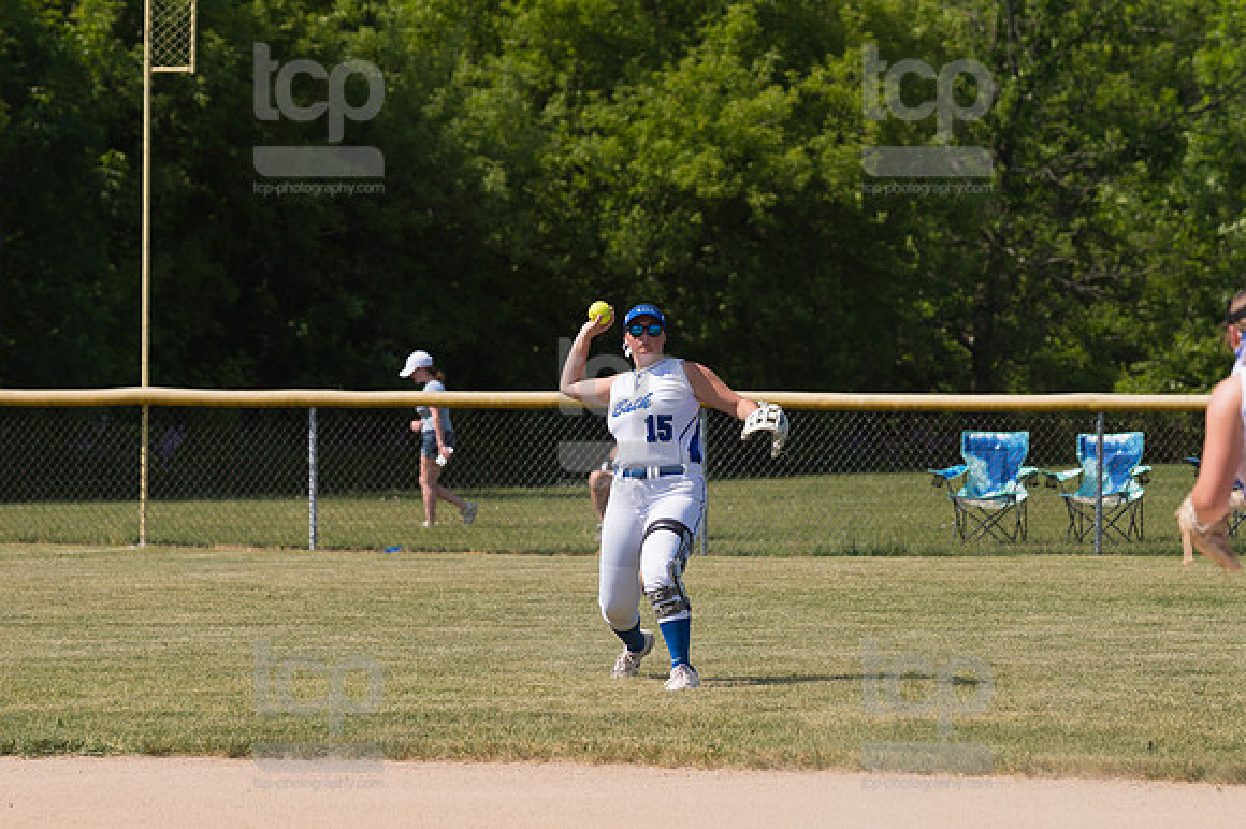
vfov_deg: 4.8
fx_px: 9858
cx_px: 623
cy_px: 414
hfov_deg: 7.2
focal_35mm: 285
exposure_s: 1/1600
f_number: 5.6
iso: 250
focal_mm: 190
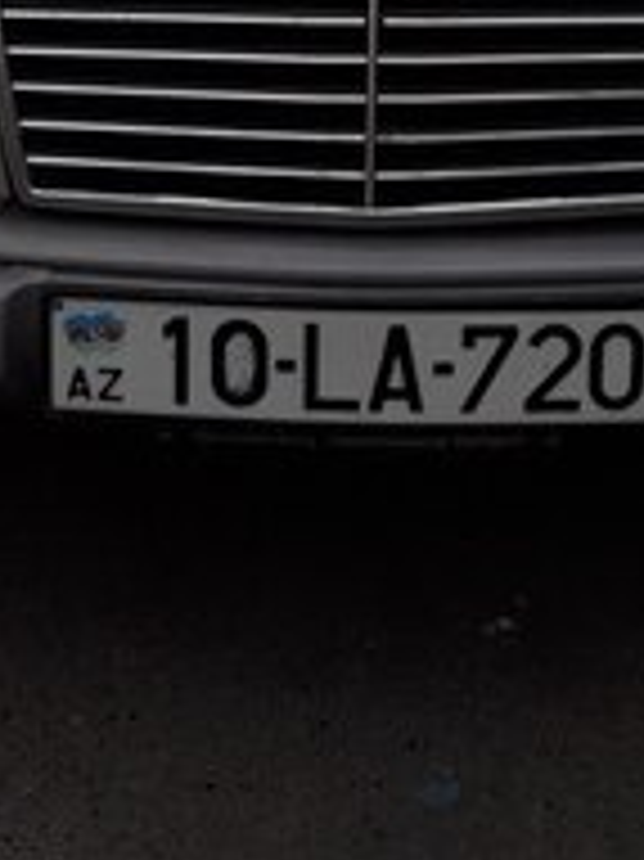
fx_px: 1738
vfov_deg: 25.3
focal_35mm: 70
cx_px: 432
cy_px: -144
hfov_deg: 20.9
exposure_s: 1/487
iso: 40
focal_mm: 3.6
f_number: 1.9
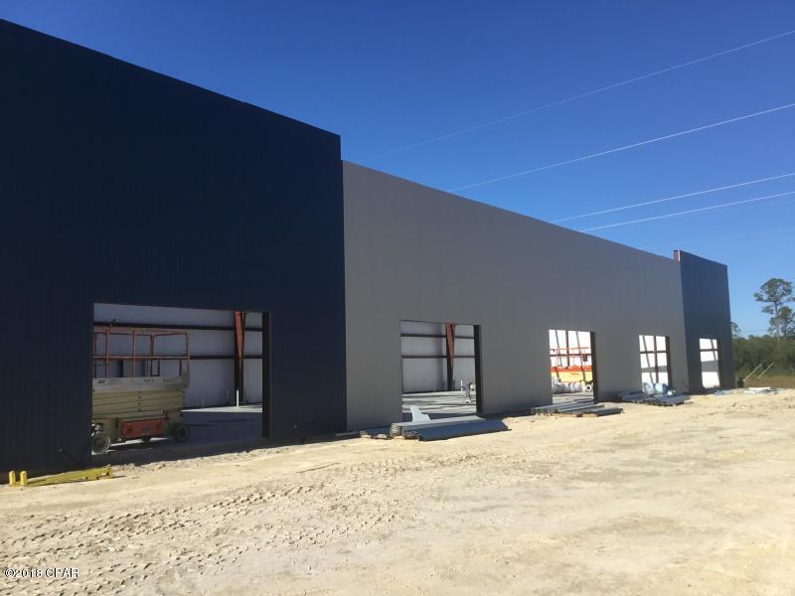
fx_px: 712
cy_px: 298
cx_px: 398
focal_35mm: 31
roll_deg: +1.5
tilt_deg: +5.2
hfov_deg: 58.4
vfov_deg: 45.4
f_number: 2.4
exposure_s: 1/1538
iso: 25
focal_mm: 3.3
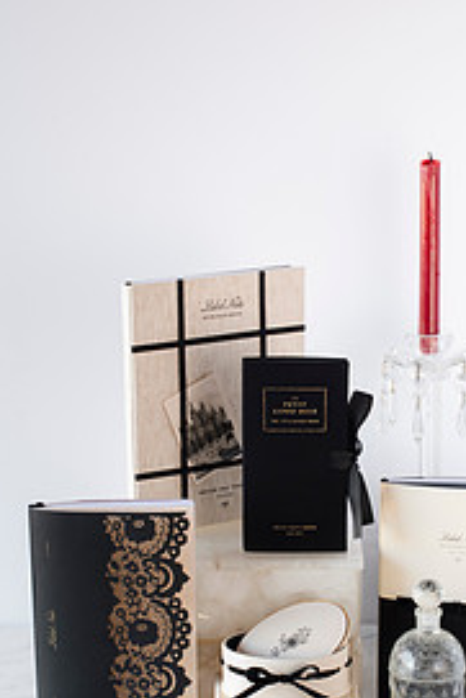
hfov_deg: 16.5
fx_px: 1609
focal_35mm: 83
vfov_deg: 24.4
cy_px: 443
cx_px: 273
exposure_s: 1/2
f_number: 16
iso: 200
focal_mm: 50
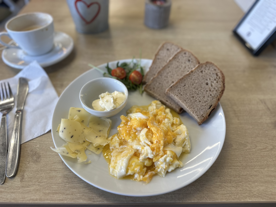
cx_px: 138
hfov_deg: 71.6
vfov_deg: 56.8
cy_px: 104
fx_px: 191
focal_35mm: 24
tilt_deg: -48.1
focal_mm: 6.86
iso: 100
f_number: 1.78
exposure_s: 1/100
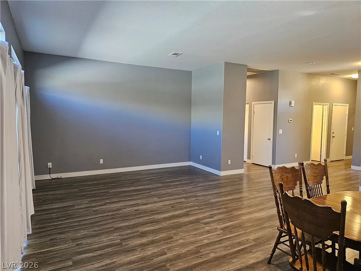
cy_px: 136
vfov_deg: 58.9
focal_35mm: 23
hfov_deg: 73.9
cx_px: 180
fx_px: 240
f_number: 1.7
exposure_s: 1/120
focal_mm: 6.3
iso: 800
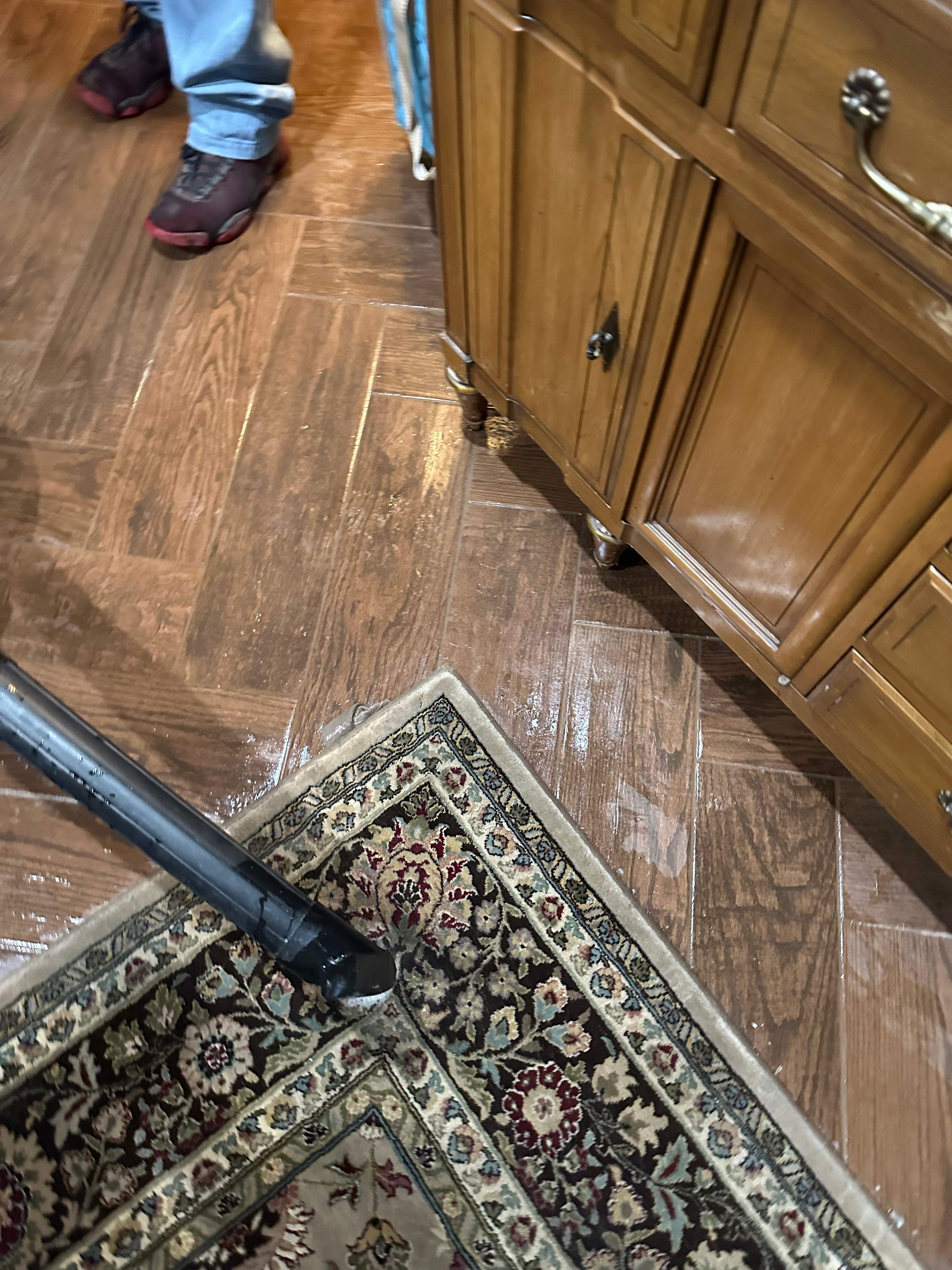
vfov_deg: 71.6
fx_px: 880
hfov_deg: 56.8
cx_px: 476
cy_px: 635
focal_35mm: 24
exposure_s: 1/40
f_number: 1.78
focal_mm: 6.86
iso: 1000
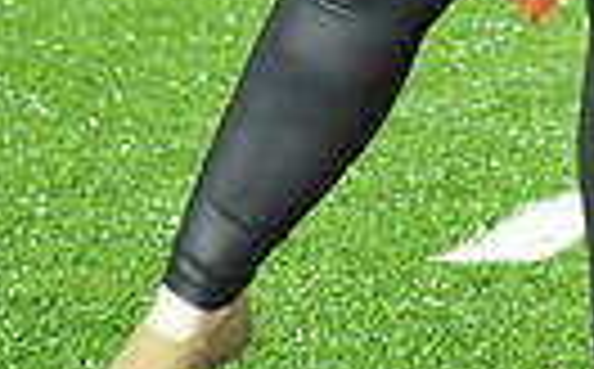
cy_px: -711
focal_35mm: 897
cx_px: 540
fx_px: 14496
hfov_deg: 2.3
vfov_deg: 1.5
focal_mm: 200
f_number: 5.6
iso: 4000
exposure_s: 1/250
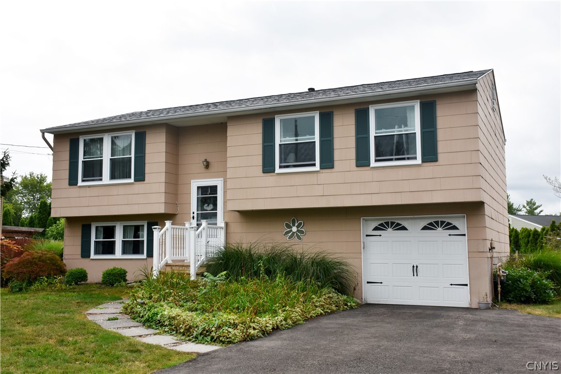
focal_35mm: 39
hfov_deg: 49.6
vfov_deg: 34.2
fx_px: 608
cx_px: 280
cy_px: 187
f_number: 9
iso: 100
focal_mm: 26
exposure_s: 1/250
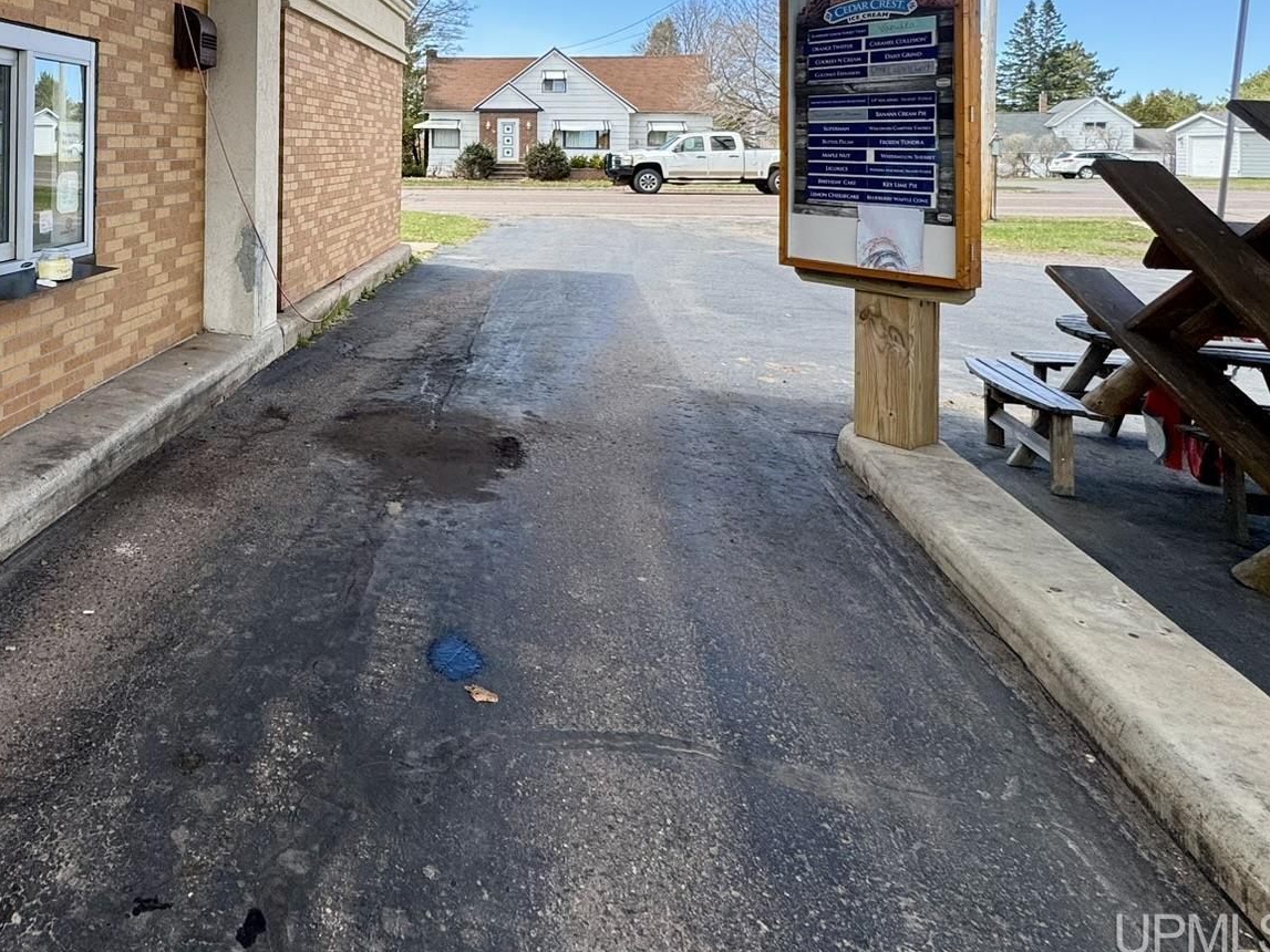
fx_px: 917
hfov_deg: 64.4
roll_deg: -0.6
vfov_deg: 50.2
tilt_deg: -0.6
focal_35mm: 25
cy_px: 139
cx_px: 288
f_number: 2.2
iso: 40
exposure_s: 1/537
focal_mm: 2.22
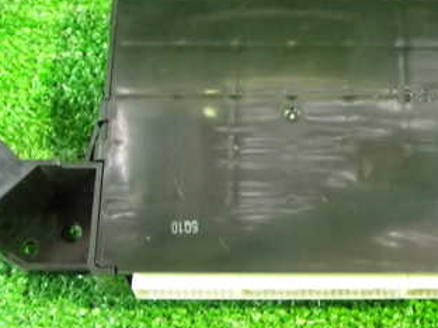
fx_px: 924
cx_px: 292
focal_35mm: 73
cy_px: 137
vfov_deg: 20.2
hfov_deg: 26.5
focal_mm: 6.83
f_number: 3.5
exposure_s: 1/10
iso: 1250
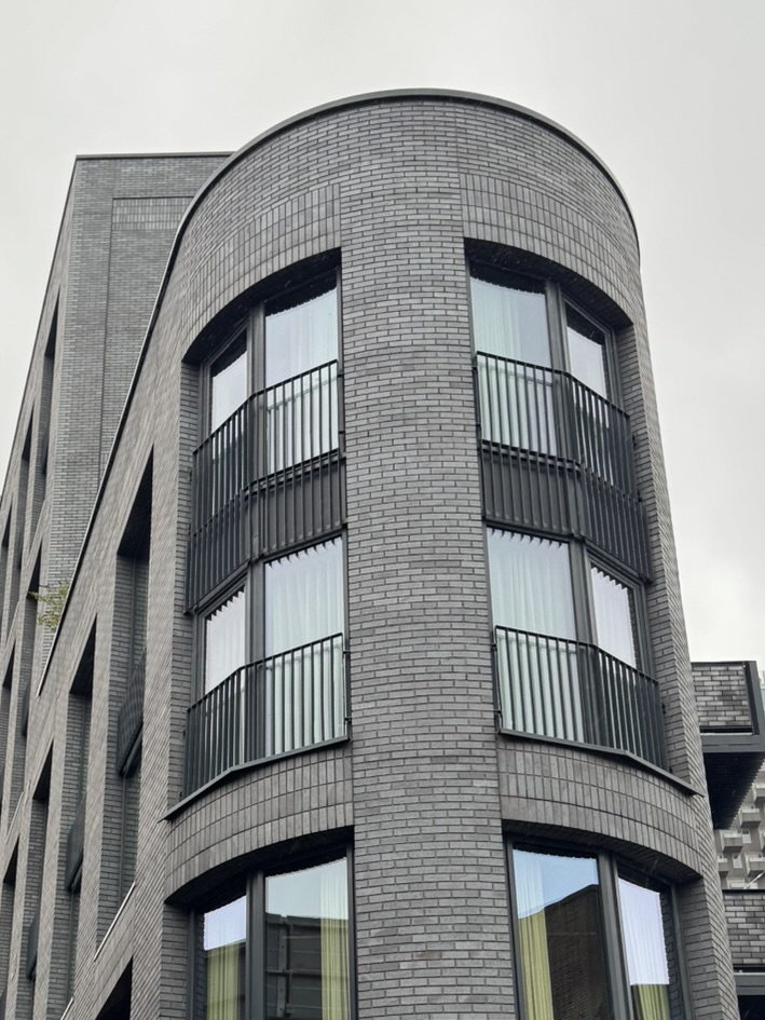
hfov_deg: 27.9
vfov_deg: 35.2
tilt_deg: +27.3
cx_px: 276
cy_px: 870
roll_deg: +0.5
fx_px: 1532
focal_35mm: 52
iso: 64
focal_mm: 6.76
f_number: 1.78
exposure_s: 1/238
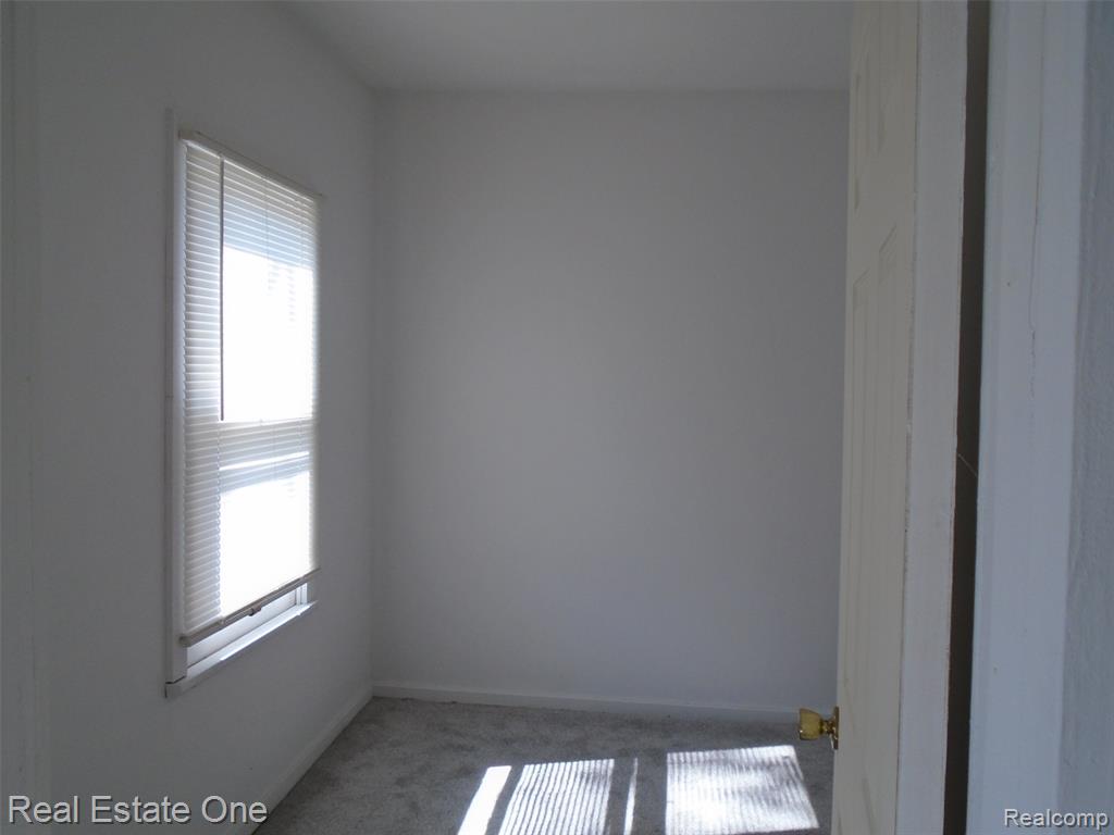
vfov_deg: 53.1
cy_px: 418
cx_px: 557
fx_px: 837
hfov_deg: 67.3
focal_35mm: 26
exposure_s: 1/100
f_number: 3.2
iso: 100
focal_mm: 4.6
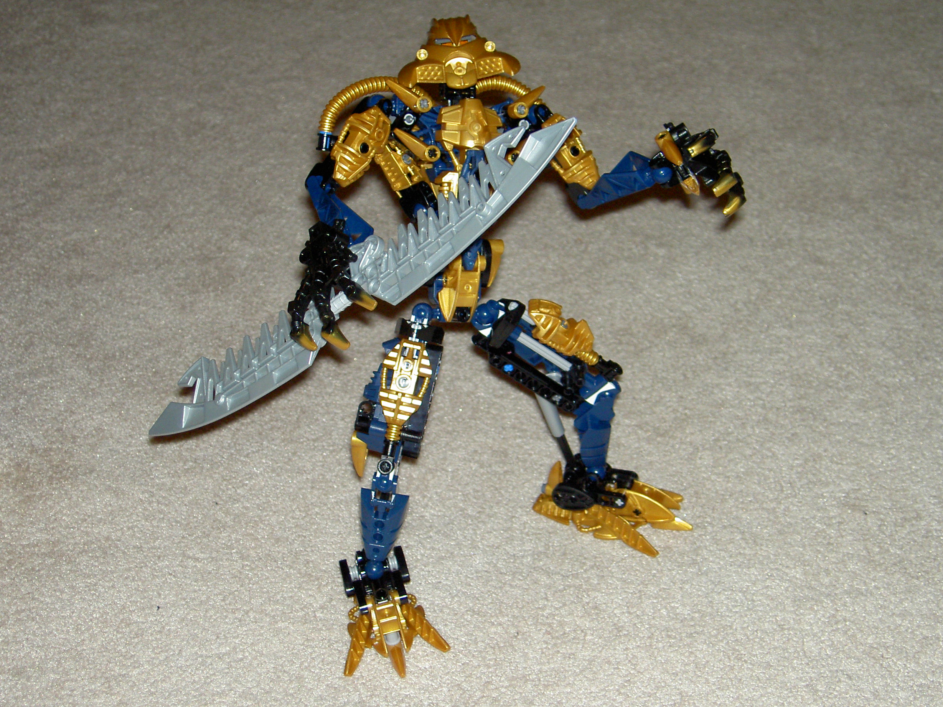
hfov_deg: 33.2
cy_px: 372
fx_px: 1580
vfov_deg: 25.2
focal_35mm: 58
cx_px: 462
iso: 100
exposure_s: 1/68.5
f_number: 3.3
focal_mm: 11.3
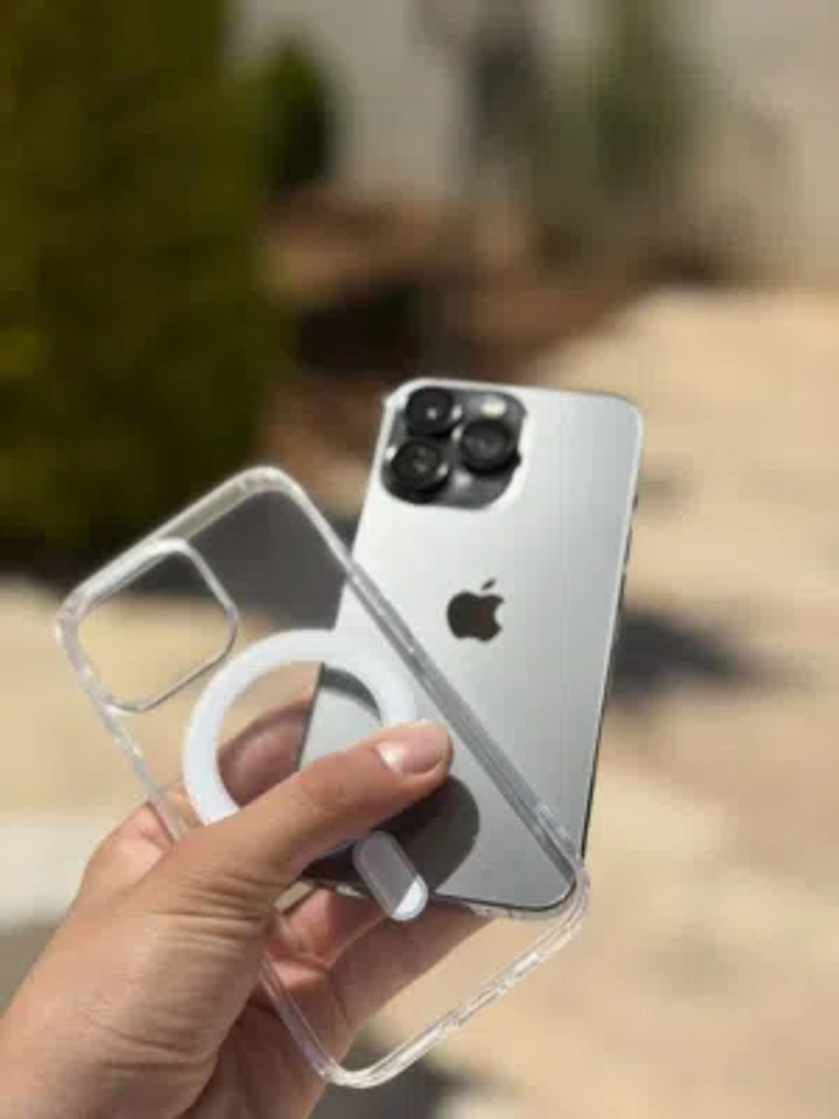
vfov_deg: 39.7
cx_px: 420
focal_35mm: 48
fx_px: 1551
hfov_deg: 30.3
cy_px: 560
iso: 64
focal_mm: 6.76
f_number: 1.78
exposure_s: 1/9901
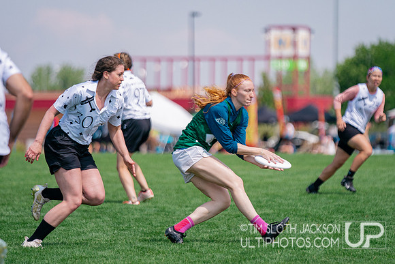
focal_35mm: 313
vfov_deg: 4.4
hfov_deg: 6.6
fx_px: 3434
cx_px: 207
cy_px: 105
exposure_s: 1/10000
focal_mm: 200
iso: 640
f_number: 2.8
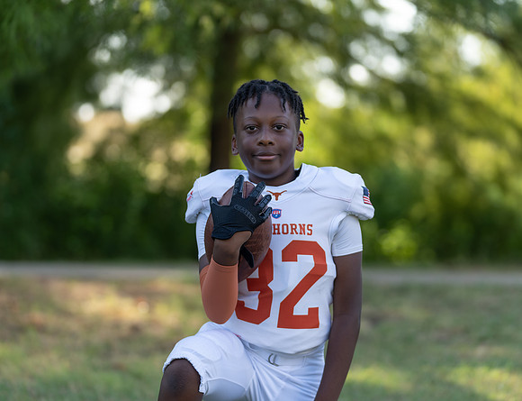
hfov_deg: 13.3
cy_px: 219
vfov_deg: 10.2
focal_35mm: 148
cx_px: 269
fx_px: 2246
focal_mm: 119
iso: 125
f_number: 2.8
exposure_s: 1/400
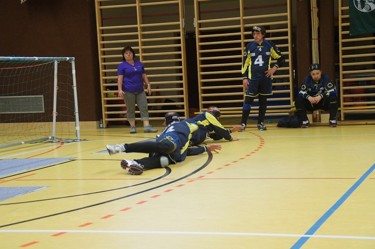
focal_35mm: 75
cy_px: 124
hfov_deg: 27.0
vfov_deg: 18.2
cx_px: 188
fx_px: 781
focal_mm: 50
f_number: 4.5
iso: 1600
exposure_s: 1/50
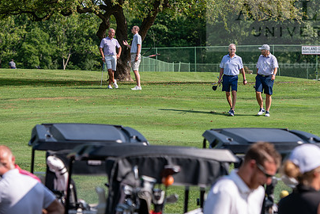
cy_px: 81
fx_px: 1529
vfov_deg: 8.0
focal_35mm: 172
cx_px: 183
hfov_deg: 11.9
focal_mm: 120
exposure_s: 1/800
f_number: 4
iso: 80
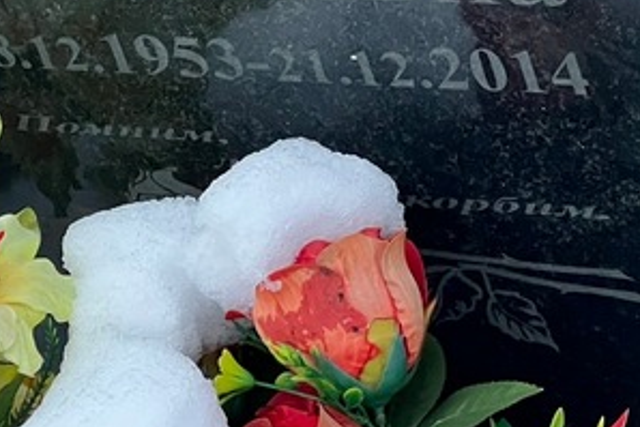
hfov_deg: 9.6
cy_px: -109
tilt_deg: -30.2
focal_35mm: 215
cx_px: 251
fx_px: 3824
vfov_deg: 6.4
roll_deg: +21.1
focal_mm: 9
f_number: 2.8
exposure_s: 1/60
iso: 400
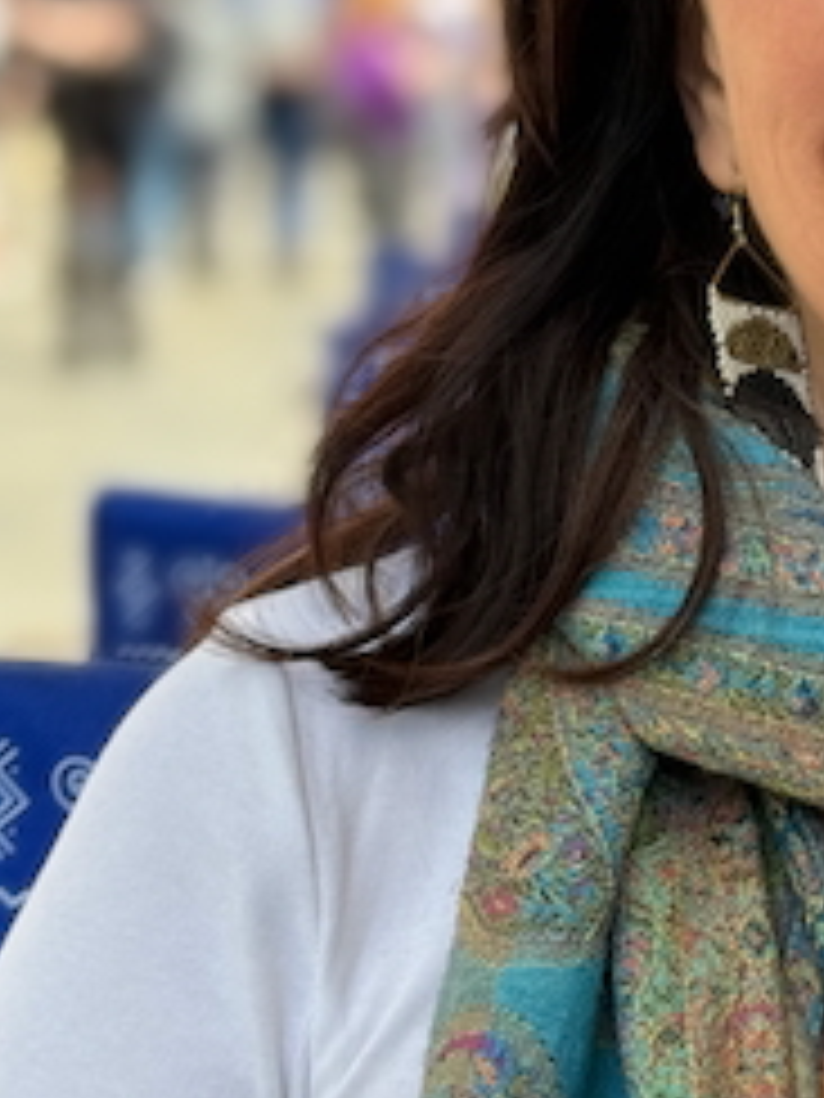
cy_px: 194
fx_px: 3999
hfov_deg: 11.5
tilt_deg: +1.3
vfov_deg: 15.5
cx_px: 991
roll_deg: +0.4
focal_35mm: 126
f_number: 1.78
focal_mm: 6.76
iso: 64
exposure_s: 1/527
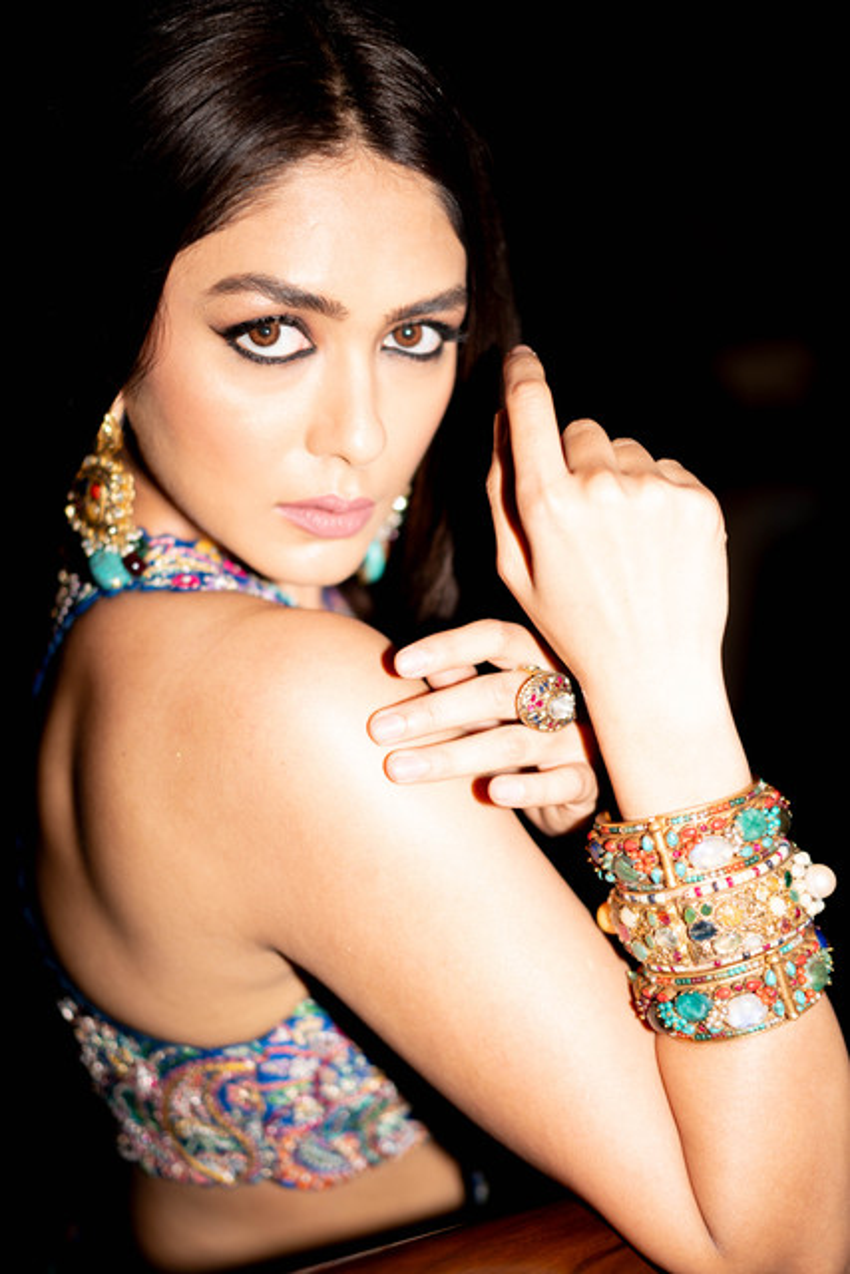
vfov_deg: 36.2
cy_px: 637
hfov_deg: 24.6
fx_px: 1947
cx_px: 425
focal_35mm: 55
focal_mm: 55
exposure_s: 1/320
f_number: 1.8
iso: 100
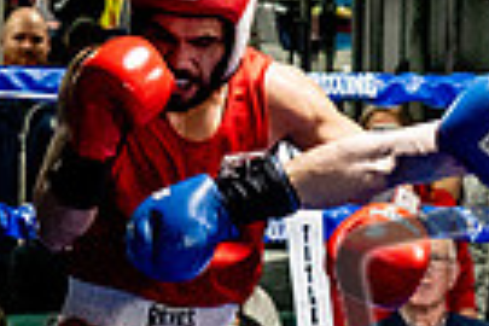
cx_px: 344
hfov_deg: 9.2
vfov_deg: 6.1
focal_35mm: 224
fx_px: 3042
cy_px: 288
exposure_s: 1/800
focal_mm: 35
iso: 5000
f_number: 2.8
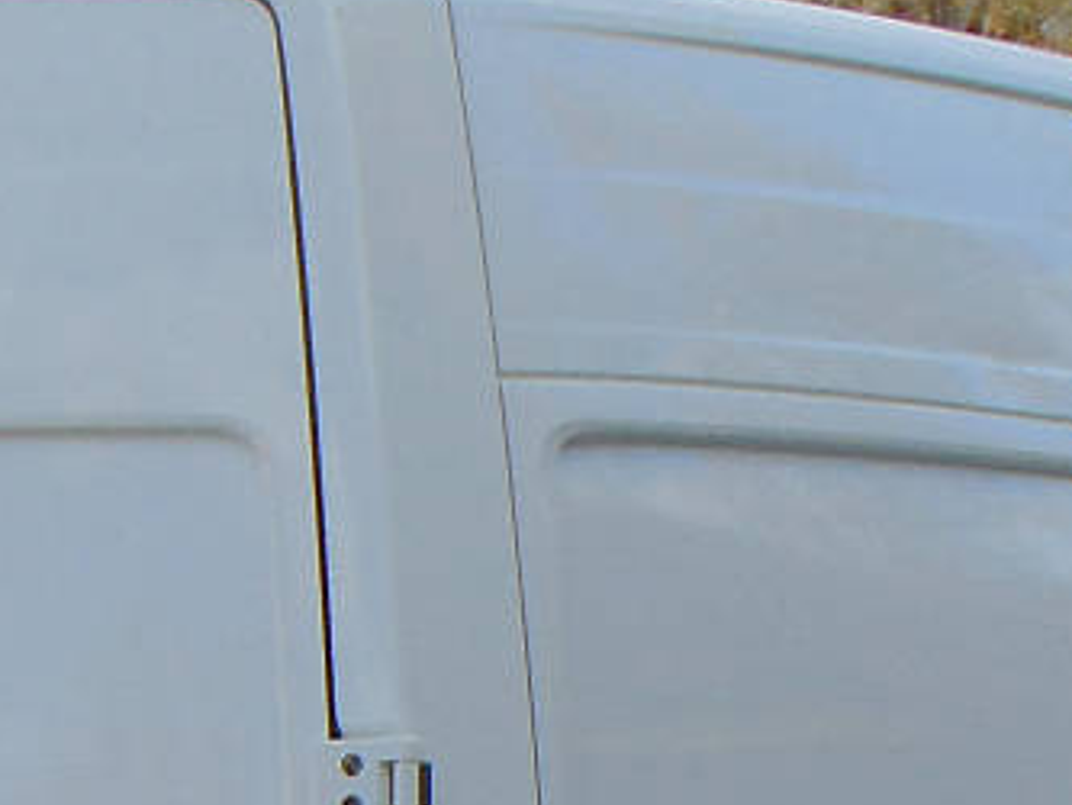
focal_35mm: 240
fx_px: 7435
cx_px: 296
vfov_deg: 6.1
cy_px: 1346
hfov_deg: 8.2
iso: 80
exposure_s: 1/250
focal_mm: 9
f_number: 3.5
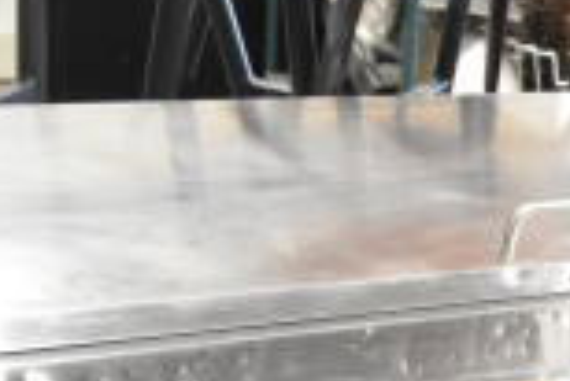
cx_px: 755
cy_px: 727
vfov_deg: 11.7
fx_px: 1696
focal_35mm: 107
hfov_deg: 17.8
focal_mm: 18
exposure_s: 1/30
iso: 2500
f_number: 3.5
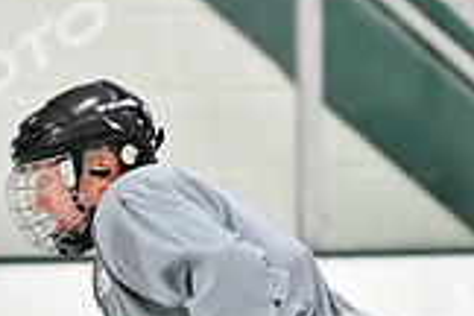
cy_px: 499
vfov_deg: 1.3
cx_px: 108
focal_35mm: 1077
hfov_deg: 1.9
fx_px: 14179
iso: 6400
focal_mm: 200
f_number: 2.8
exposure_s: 1/1600
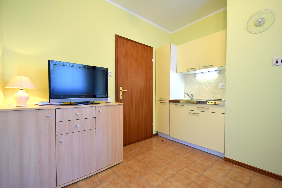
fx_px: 117
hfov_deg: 100.4
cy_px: 94
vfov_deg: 77.3
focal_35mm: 15
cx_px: 141
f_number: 4
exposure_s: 1/60
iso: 400
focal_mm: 10
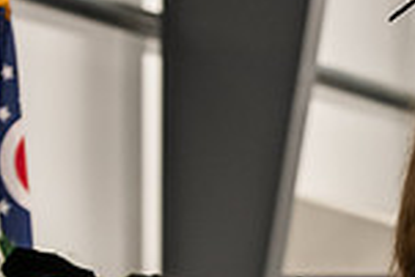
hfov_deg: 5.6
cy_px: 311
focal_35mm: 364
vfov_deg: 3.8
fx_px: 4200
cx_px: 607
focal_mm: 95
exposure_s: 1/200
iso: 2500
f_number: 3.2
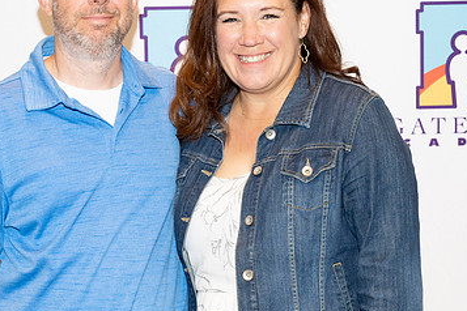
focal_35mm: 120
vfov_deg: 11.4
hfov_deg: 17.1
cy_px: 204
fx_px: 1557
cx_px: 203
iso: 800
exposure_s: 1/160
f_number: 5.6
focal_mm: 51
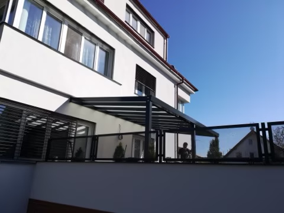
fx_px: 213
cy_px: 106
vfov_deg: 53.1
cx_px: 142
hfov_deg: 67.3
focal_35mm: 26
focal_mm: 3.83
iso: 50
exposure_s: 1/1170
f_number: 2.2
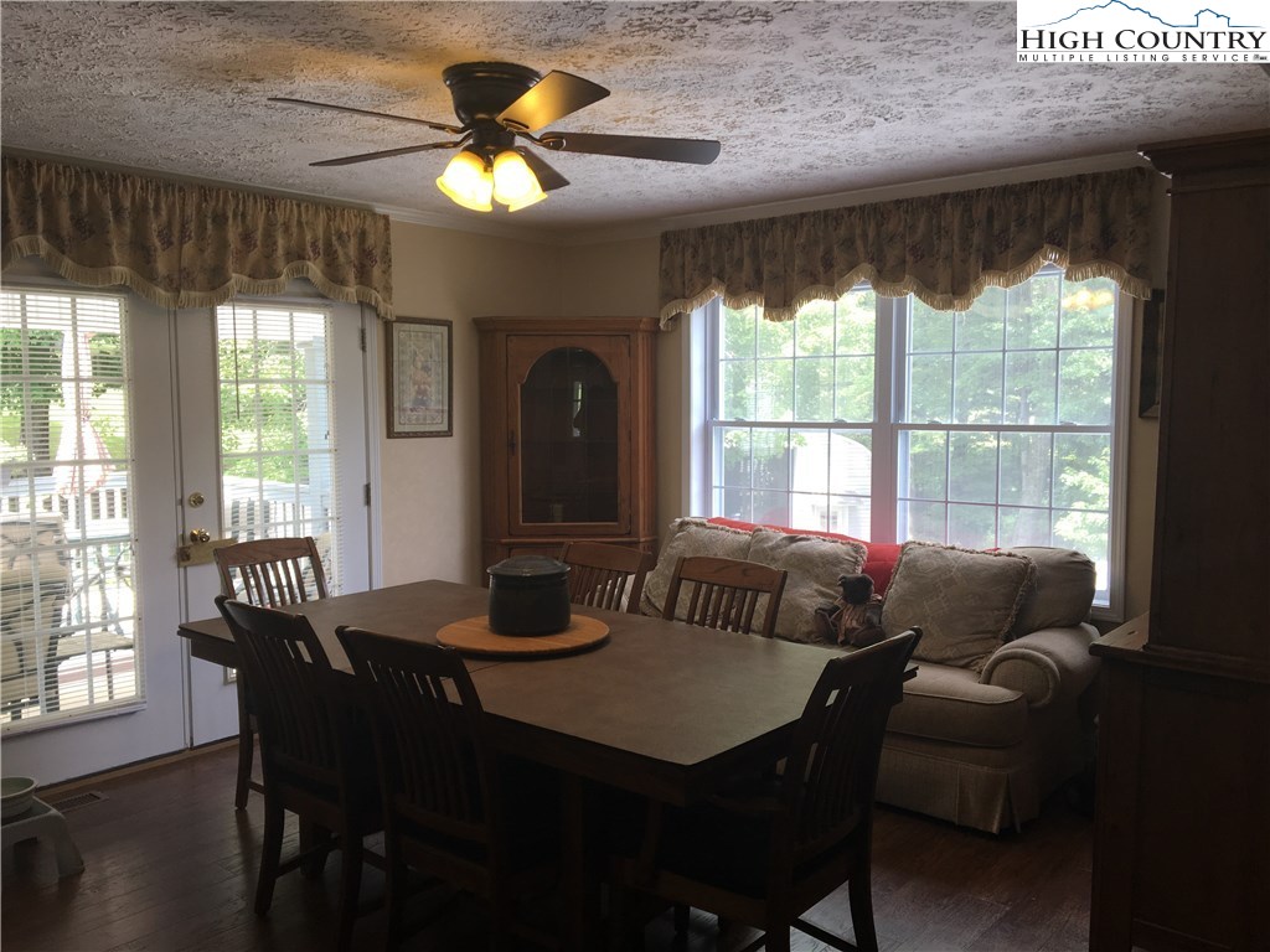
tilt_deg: -4.2
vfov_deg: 48.2
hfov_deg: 61.7
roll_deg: +0.3
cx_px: 635
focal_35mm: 29
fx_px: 1064
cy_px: 476
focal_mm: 4.15
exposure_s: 1/60
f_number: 2.2
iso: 25
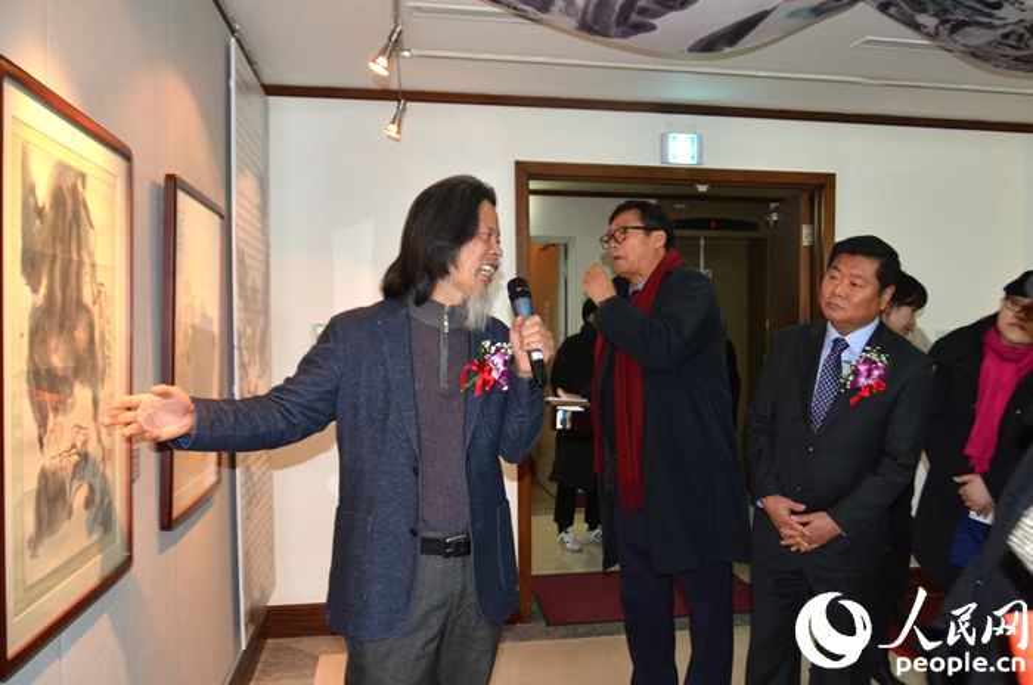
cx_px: 516
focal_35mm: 27
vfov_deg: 47.8
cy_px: 342
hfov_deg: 67.5
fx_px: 773
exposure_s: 1/60
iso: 800
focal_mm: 18
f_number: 3.5
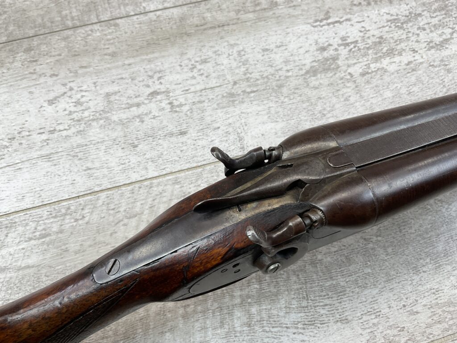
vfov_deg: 48.2
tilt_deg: -68.0
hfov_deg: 61.7
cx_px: 228
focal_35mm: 29
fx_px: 383
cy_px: 172
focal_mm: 3
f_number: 1.8
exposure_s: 1/128
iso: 16
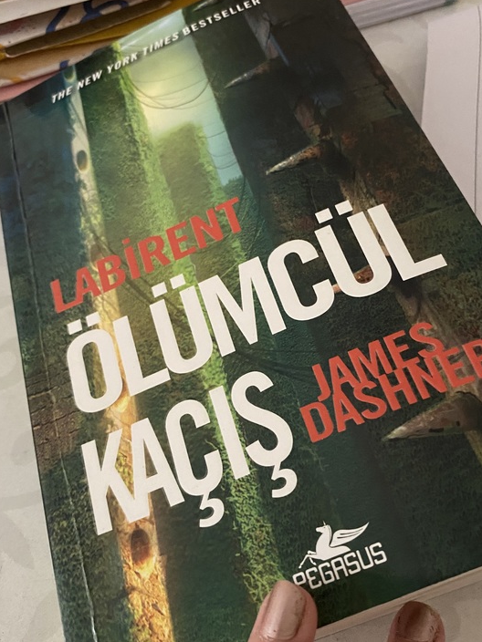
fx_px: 631
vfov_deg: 53.9
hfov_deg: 41.8
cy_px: 348
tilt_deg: -61.2
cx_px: 244
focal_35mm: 34
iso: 800
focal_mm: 4.25
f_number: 1.8
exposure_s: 1/30
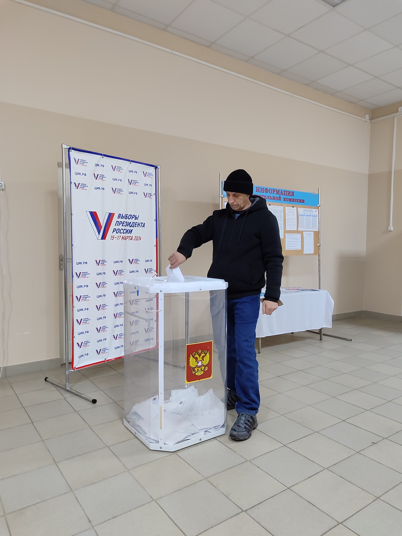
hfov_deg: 54.9
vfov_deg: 69.4
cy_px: 268
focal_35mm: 25
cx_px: 201
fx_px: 387
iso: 609
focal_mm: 5.95
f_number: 1.89
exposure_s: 1/20
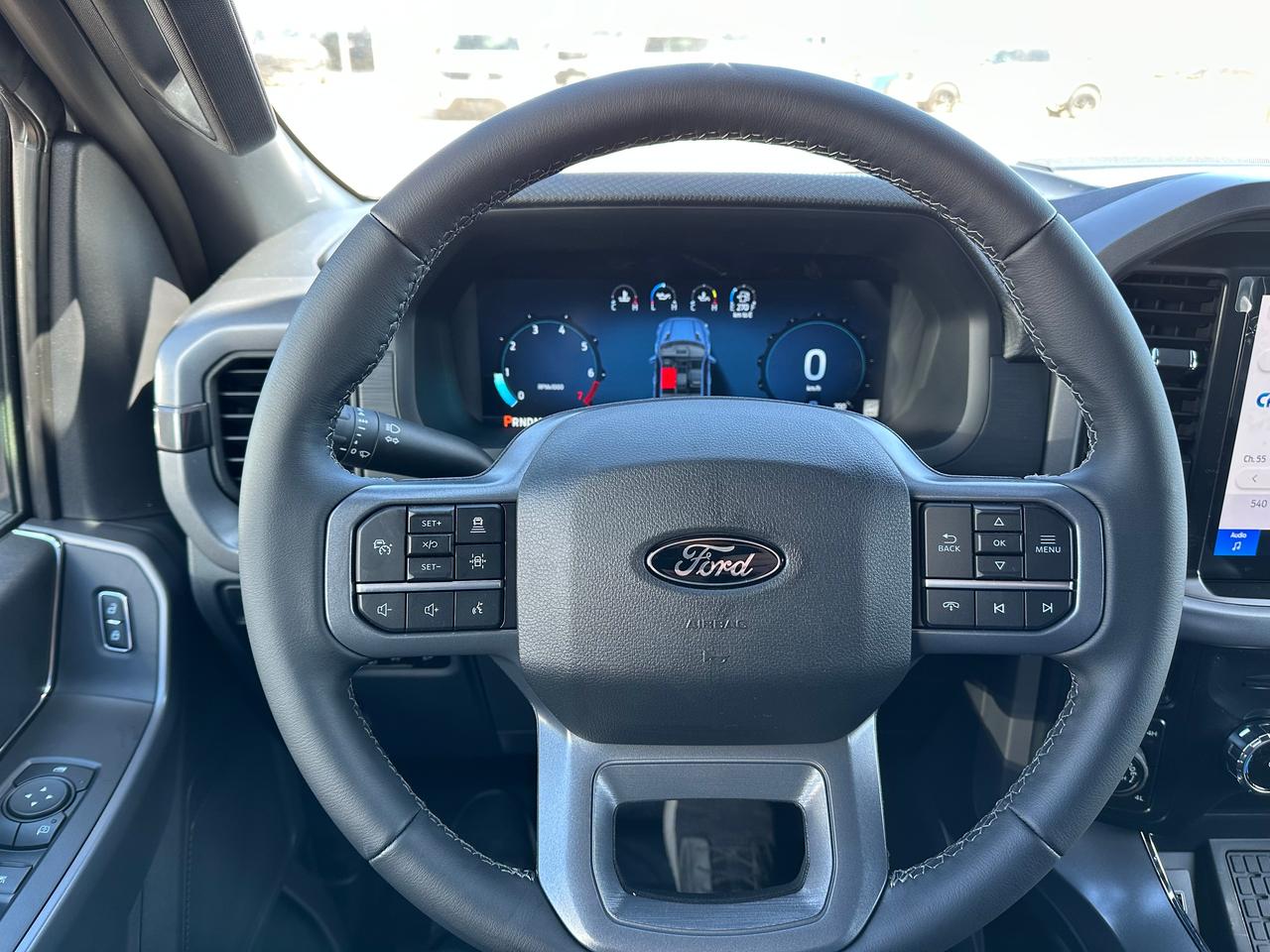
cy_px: 476
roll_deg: +0.1
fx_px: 881
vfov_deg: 56.8
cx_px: 635
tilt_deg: -24.3
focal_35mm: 24
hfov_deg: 71.6
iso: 125
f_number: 1.78
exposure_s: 1/121
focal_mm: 6.86
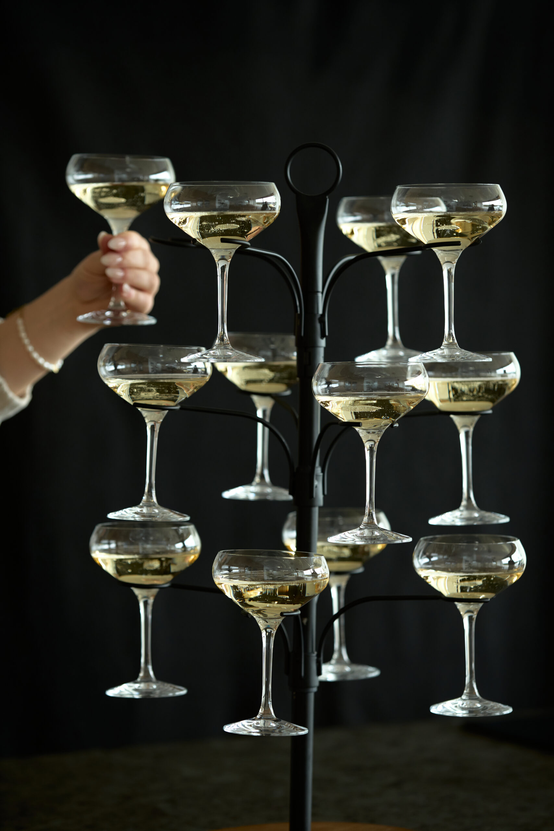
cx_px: 277
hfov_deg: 10.2
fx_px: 3116
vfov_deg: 15.2
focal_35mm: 135
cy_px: 416
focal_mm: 135
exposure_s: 1/200
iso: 640
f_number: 3.5
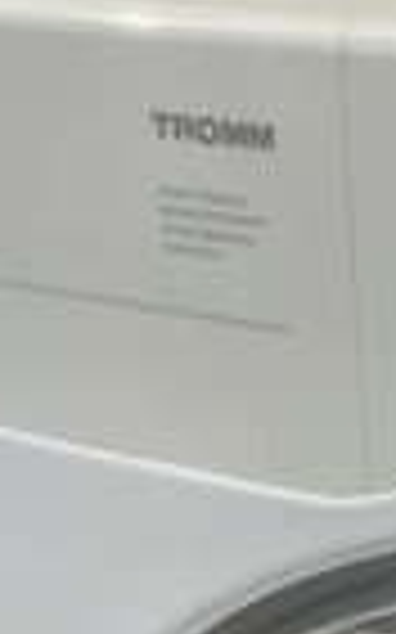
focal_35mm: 78
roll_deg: +3.0
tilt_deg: -33.2
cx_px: 536
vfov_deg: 26.3
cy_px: 418
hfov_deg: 15.8
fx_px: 1348
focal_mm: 5.1
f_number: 1.6
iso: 100
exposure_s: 1/120
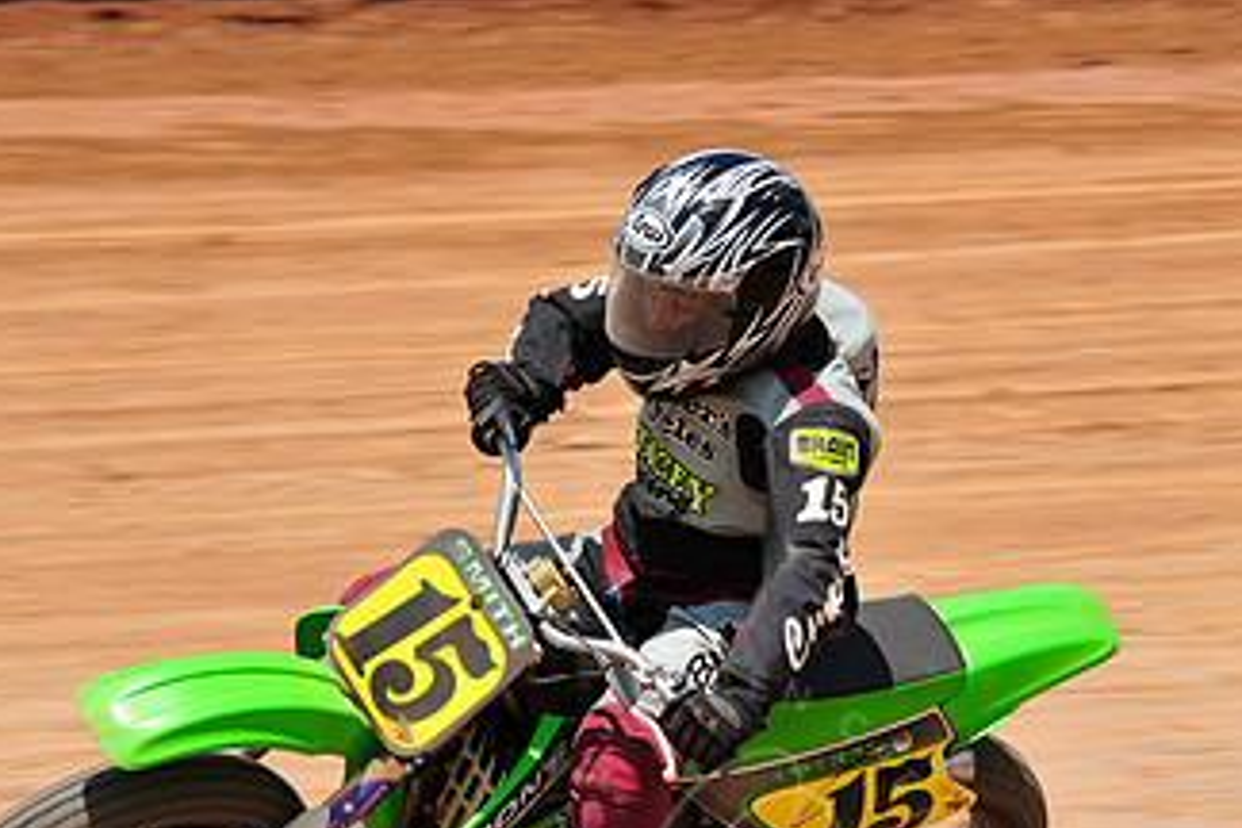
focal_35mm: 358
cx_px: 721
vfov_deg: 3.8
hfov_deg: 5.8
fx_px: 12350
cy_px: 548
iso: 200
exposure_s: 1/400
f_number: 10
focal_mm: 200
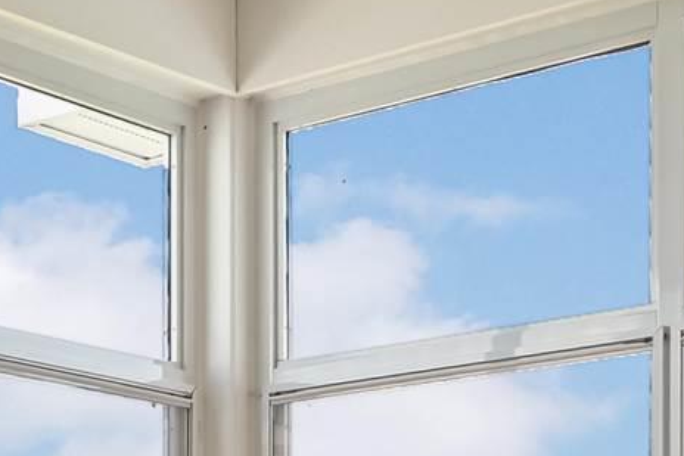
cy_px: 953
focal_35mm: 106
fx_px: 2013
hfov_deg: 17.0
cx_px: -407
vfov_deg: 11.5
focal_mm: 16
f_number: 8
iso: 320
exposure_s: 1/250
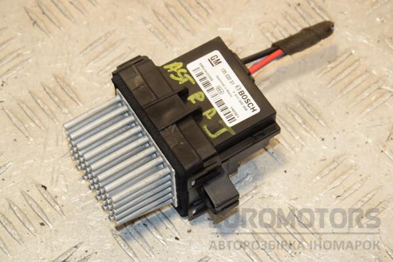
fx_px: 1310
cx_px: 196
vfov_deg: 11.4
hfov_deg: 17.1
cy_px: 131
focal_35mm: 120
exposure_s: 1/200
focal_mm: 80
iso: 800
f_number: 9
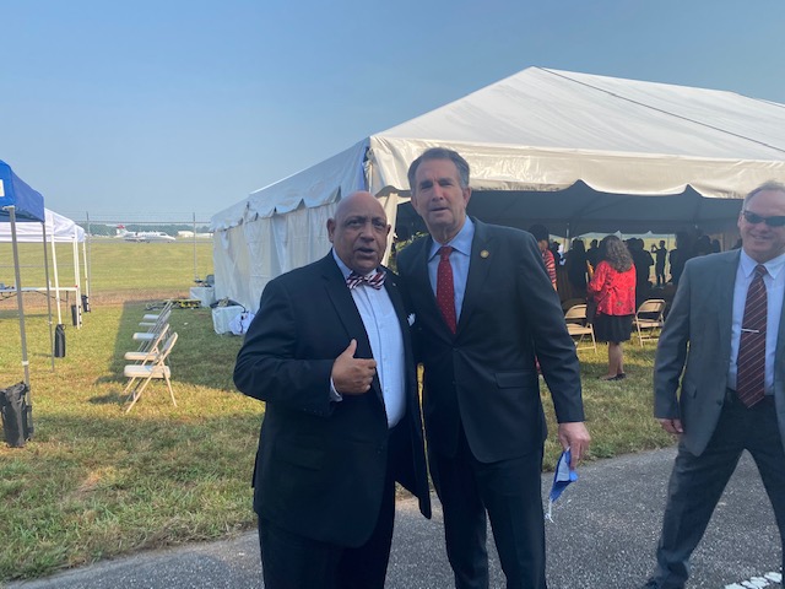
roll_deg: -0.4
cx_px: 392
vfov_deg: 53.1
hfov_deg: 67.3
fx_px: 590
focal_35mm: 26
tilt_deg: -4.2
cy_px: 294
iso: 32
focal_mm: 4.25
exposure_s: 1/1838
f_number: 1.8
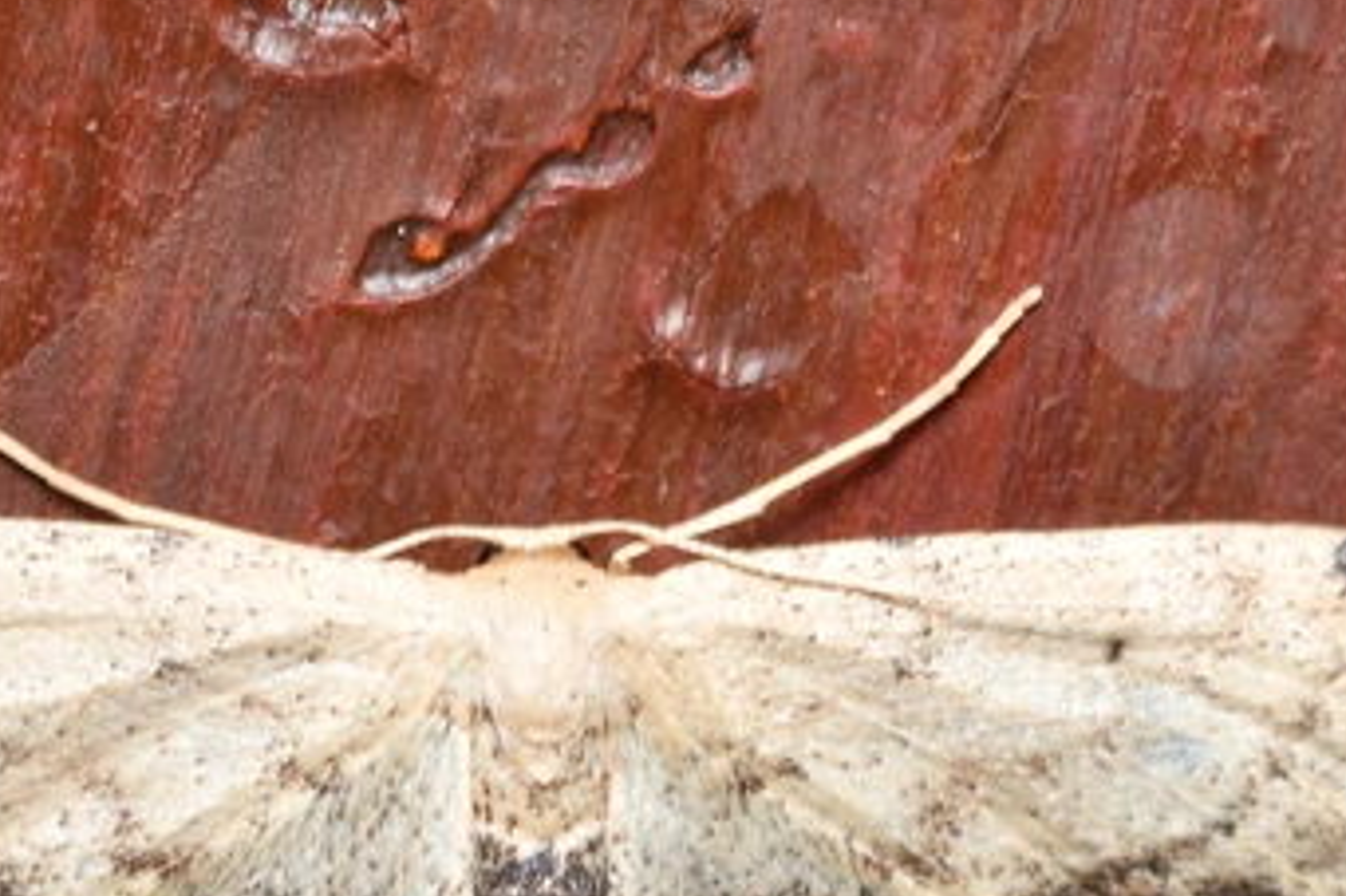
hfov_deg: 4.9
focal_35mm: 422
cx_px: 525
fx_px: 15770
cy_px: 778
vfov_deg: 3.3
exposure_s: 1/250
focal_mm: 150
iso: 100
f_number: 10
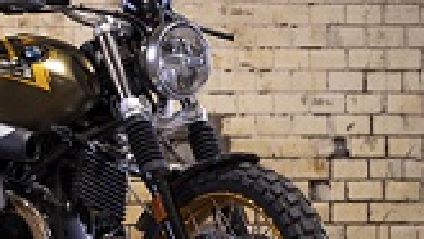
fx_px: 3701
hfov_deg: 6.5
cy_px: 167
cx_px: 12
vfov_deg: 3.7
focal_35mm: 329
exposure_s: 1.3
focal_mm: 135
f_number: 5.6
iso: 100
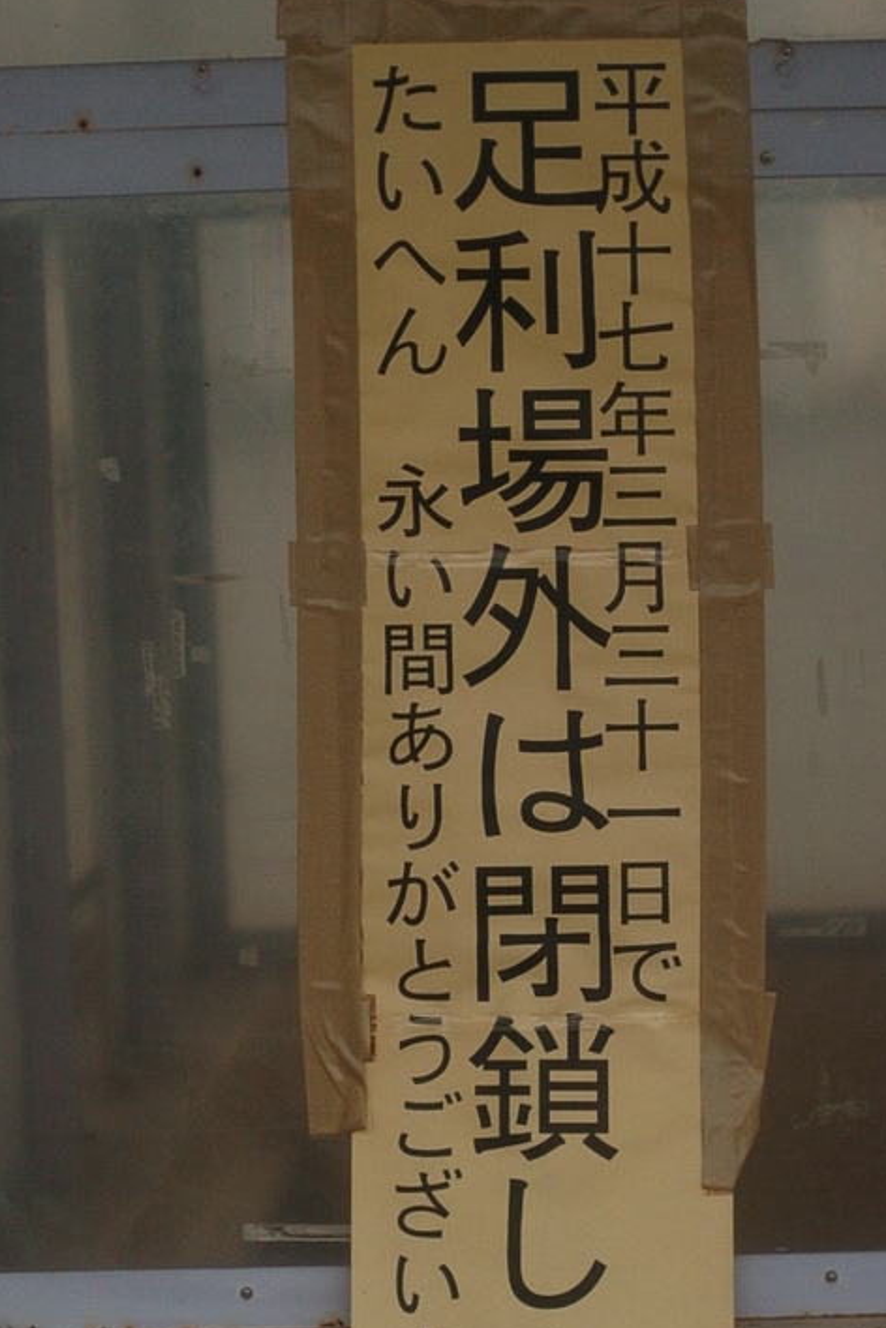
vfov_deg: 16.1
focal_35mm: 127
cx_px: 533
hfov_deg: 10.8
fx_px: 4688
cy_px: 949
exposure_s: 1/6400
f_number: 1.8
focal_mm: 50
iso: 400
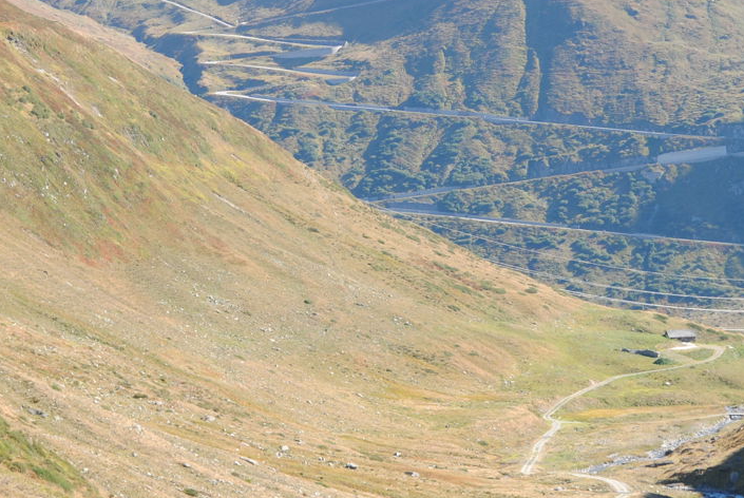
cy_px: 31
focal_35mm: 149
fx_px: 3083
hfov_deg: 13.8
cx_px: 365
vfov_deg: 9.2
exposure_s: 1/250
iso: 100
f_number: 5
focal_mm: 50
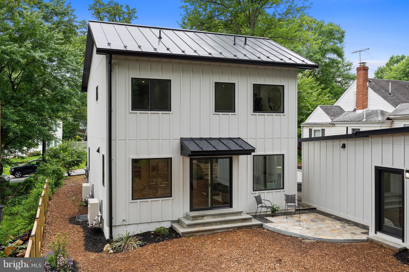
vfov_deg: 42.3
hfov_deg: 60.3
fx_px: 352
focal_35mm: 31
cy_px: 136
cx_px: 204
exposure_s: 1/30
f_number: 4
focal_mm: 21
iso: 125
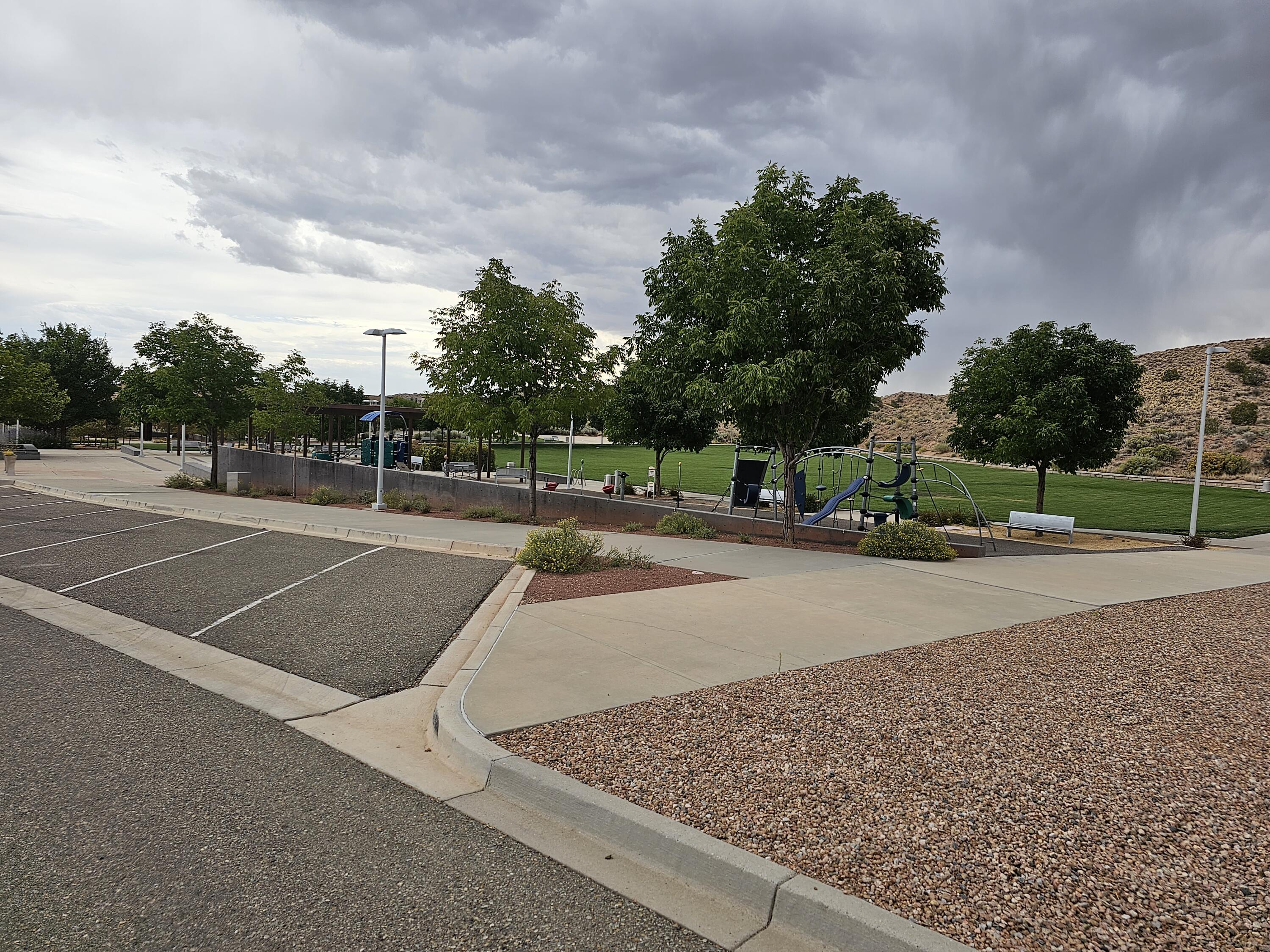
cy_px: 476
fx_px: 844
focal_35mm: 23
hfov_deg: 73.9
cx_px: 635
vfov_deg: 58.9
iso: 12
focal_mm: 6.3
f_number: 1.7
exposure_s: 1/582
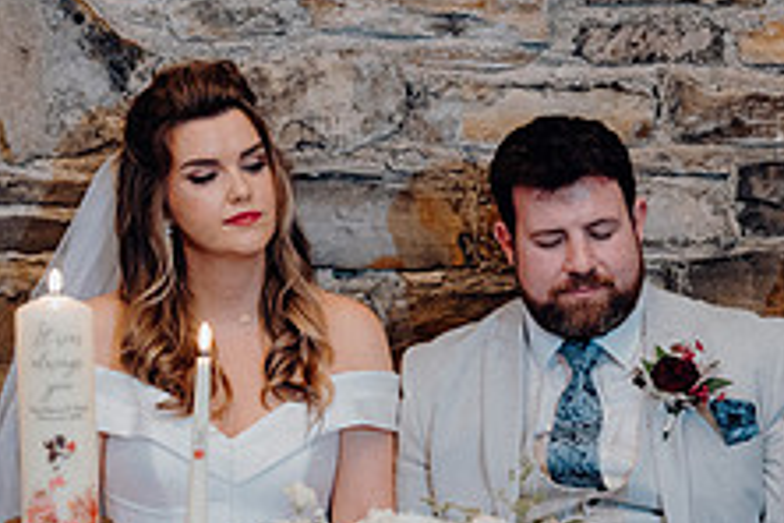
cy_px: 433
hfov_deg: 13.9
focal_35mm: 146
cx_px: 775
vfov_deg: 9.4
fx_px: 3179
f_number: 3.5
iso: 2500
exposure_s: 1/200
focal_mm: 50
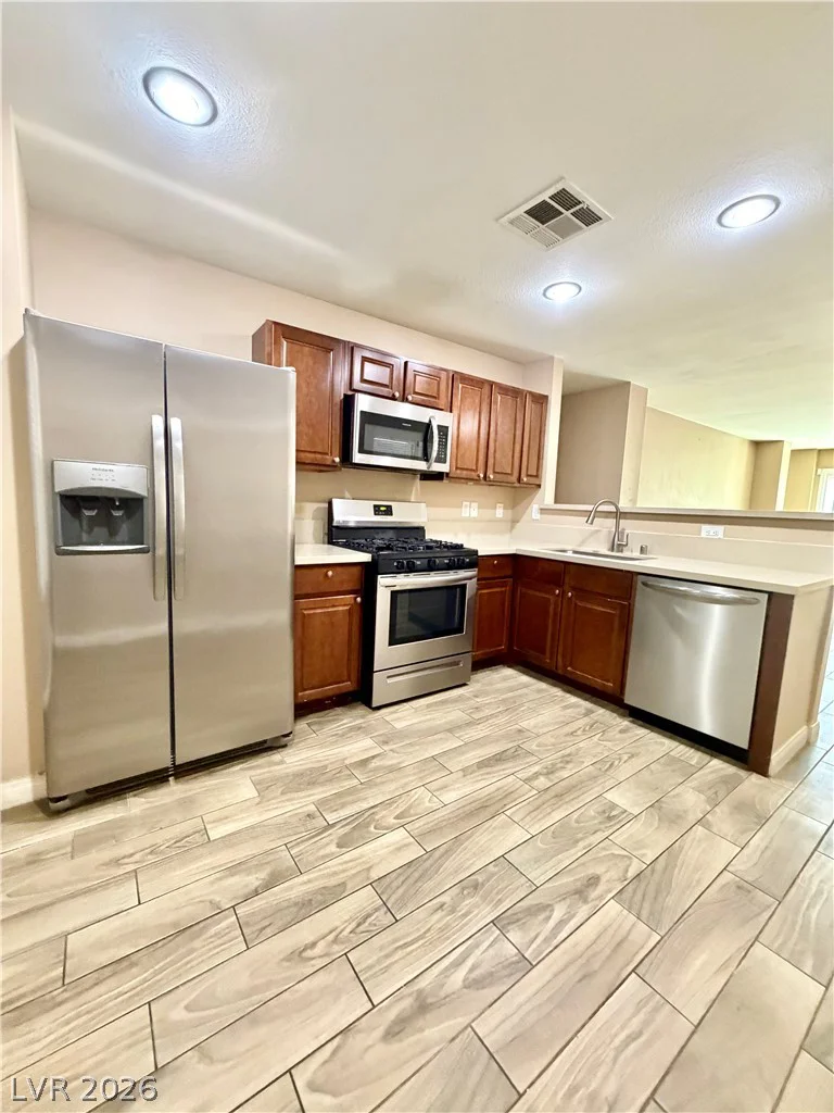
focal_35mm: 14
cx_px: 417
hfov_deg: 85.7
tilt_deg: -5.8
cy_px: 556
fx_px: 450
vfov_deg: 102.1
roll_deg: -2.1
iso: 800
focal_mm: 2.22
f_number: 2.2
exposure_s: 1/60
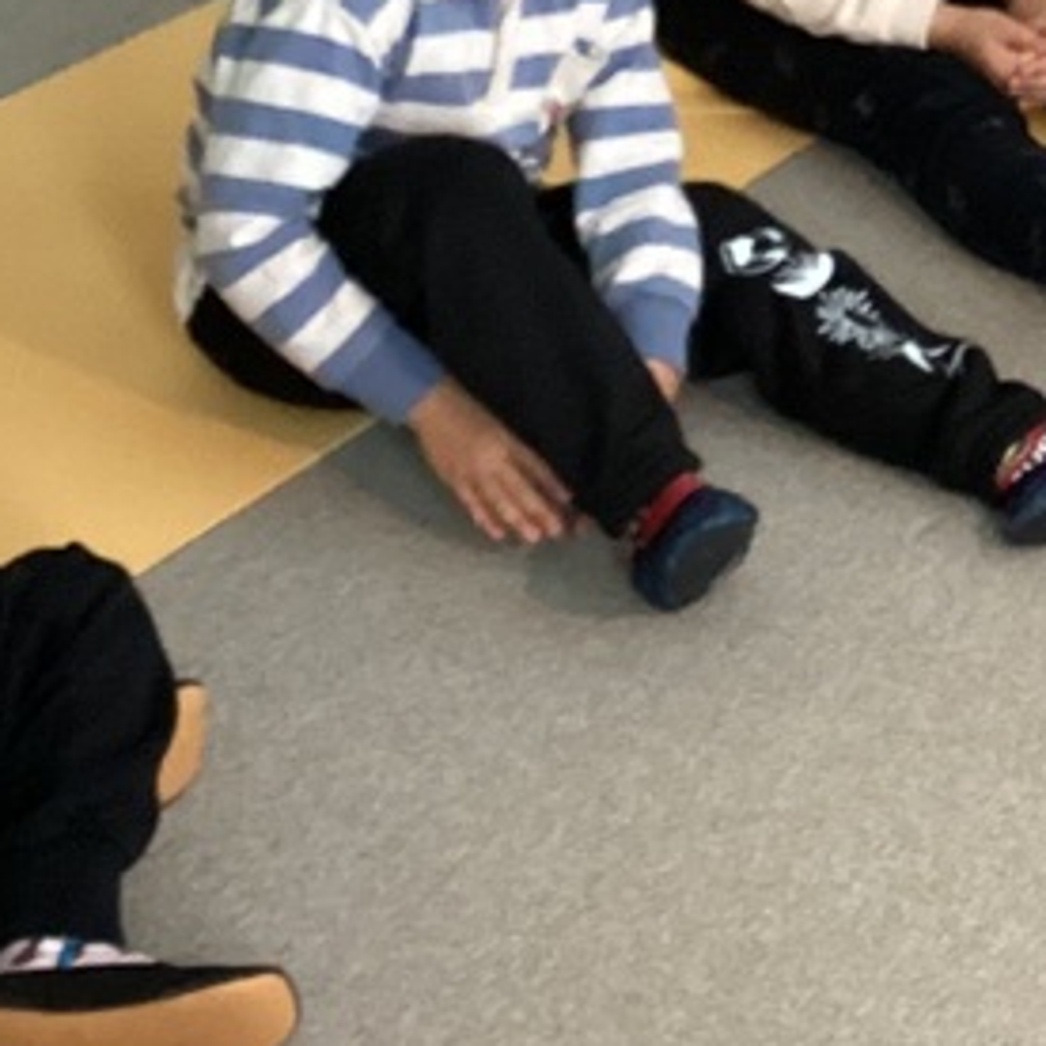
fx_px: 3624
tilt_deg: -25.7
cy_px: 125
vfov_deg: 16.2
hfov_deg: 16.0
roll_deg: -3.2
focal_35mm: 106
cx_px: 1154
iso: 320
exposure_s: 1/33
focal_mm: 3.3
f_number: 2.4
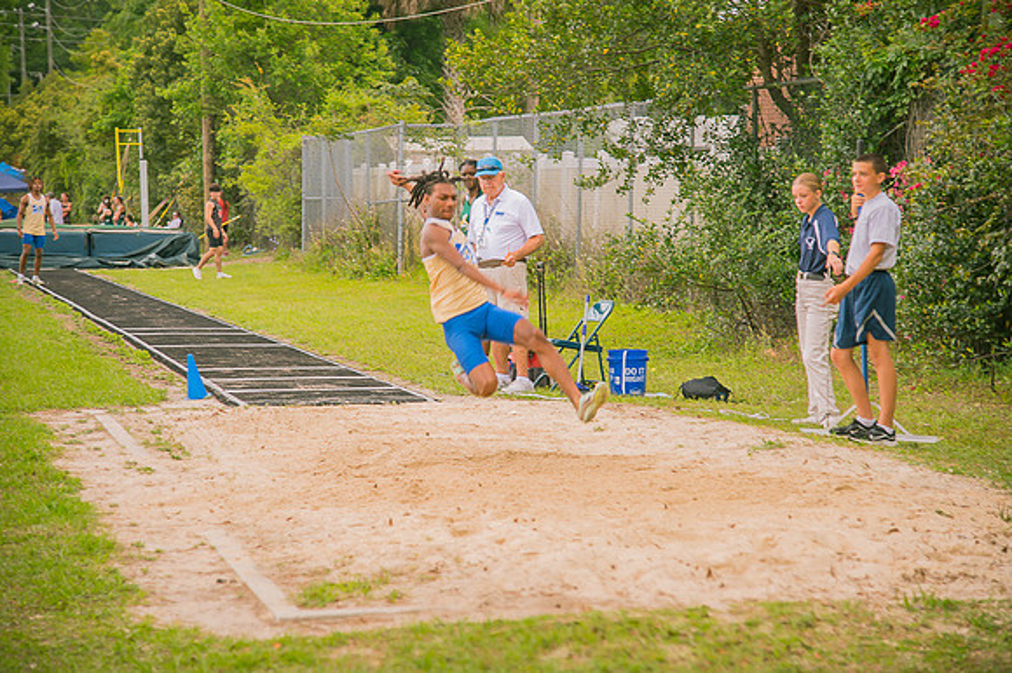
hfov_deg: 20.8
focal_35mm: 98
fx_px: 2753
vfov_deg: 13.9
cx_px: 506
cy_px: 336
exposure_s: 1/200
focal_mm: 98
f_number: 4
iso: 200
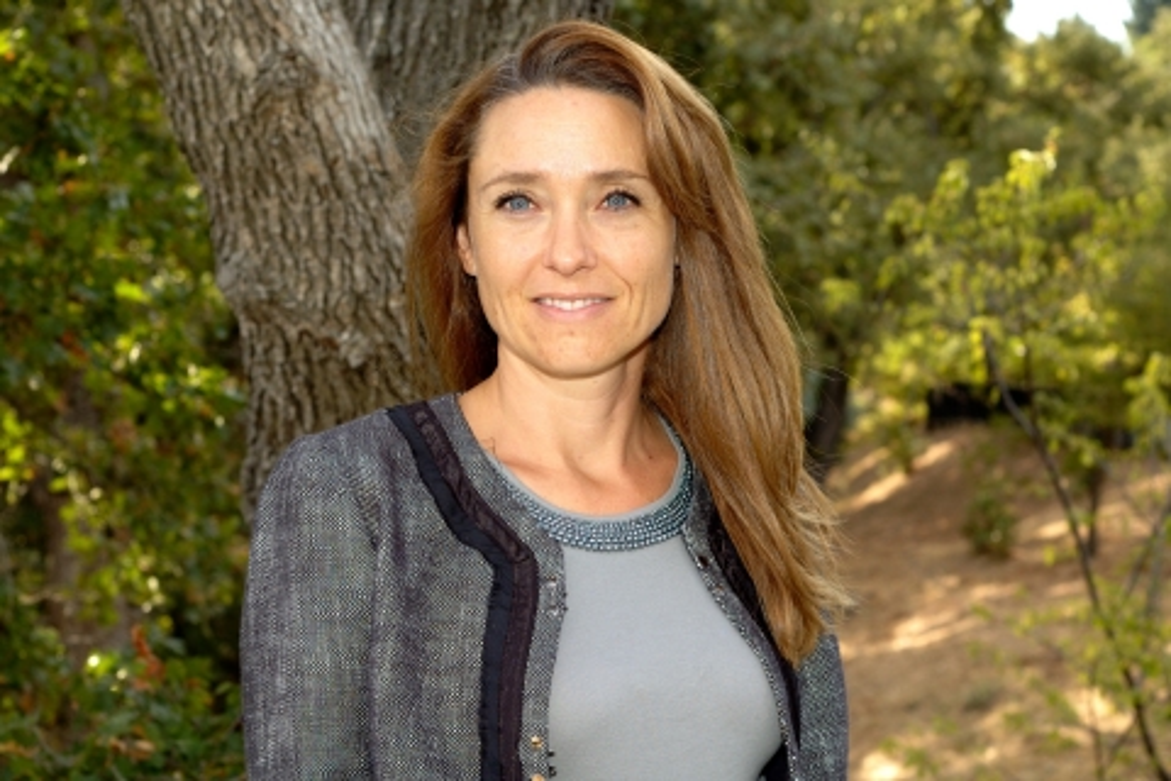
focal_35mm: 75
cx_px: 586
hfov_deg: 27.0
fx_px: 2439
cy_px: 390
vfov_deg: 18.2
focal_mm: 50
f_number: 5.6
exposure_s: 1/125
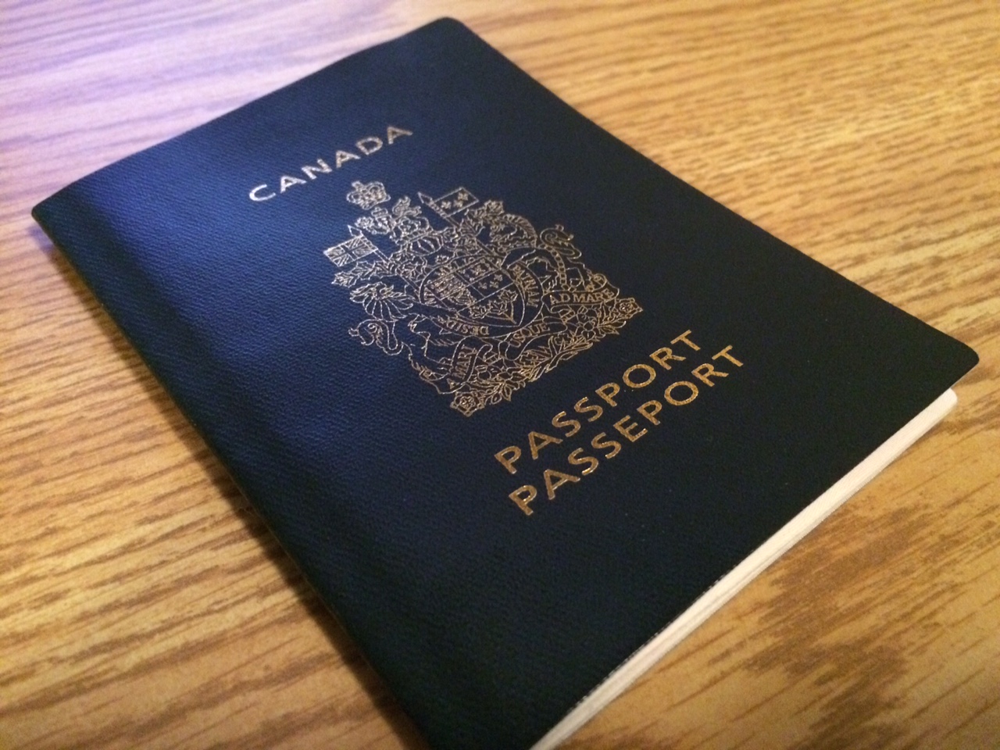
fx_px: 838
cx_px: 500
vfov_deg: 48.2
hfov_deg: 61.7
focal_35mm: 29
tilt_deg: -49.7
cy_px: 375
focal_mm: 4.15
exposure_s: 1/15
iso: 640
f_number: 2.2
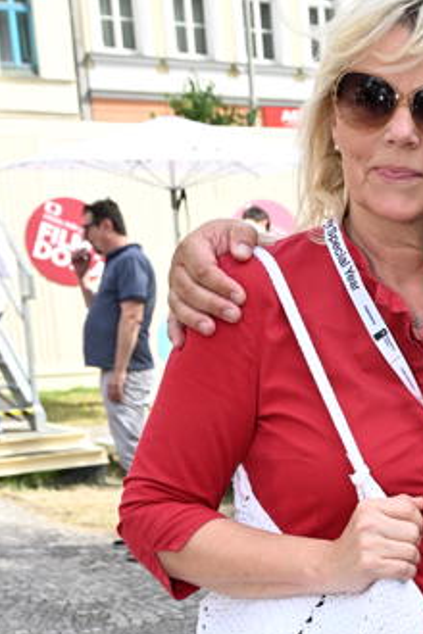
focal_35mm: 93
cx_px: 648
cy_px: 641
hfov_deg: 13.8
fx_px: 1631
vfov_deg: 21.2
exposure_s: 1/400
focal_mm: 29.5
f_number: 5.6
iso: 320
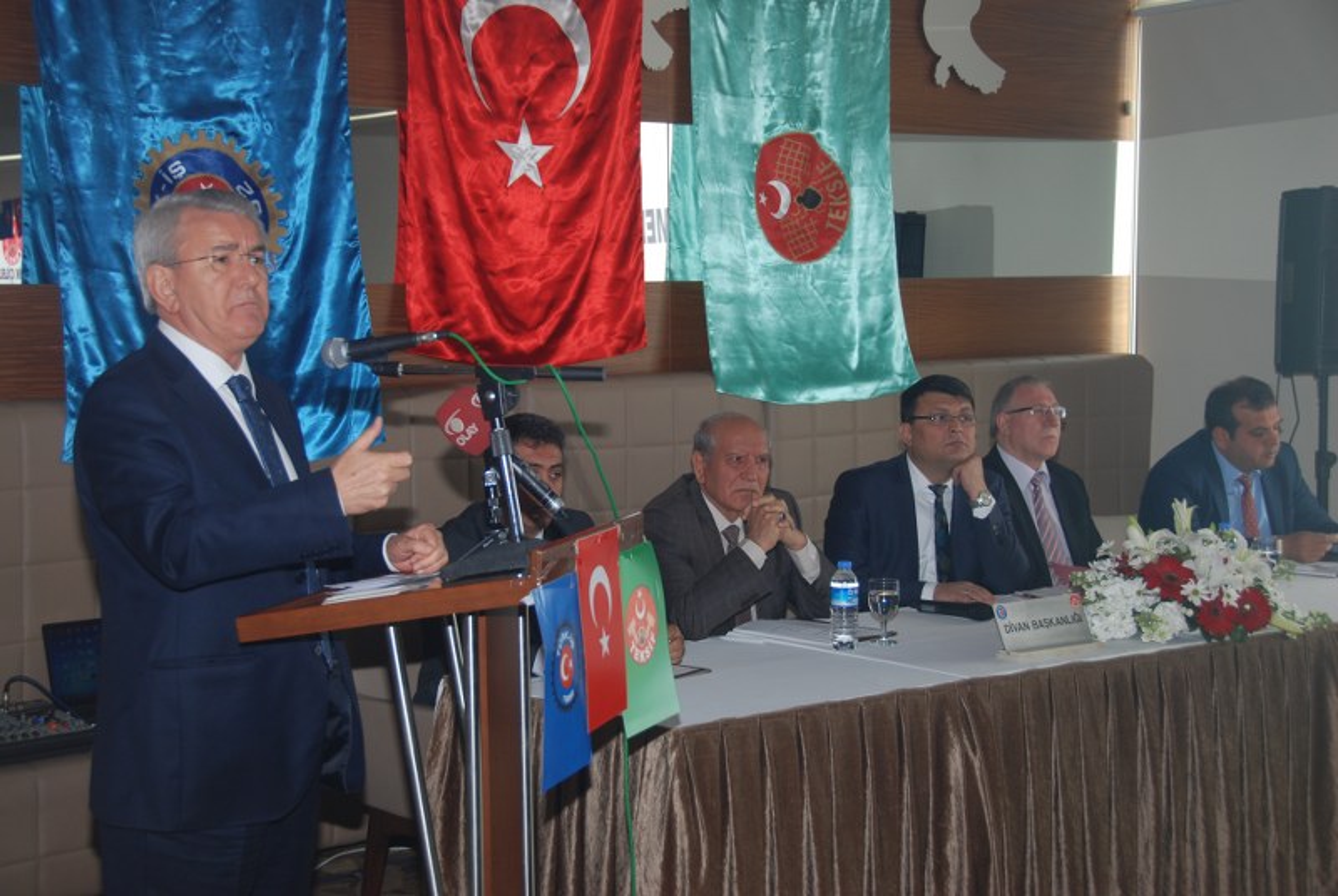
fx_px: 2010
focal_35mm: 54
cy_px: 448
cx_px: 669
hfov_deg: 36.8
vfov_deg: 25.1
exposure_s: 1/60
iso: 200
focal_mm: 36
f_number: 4.5
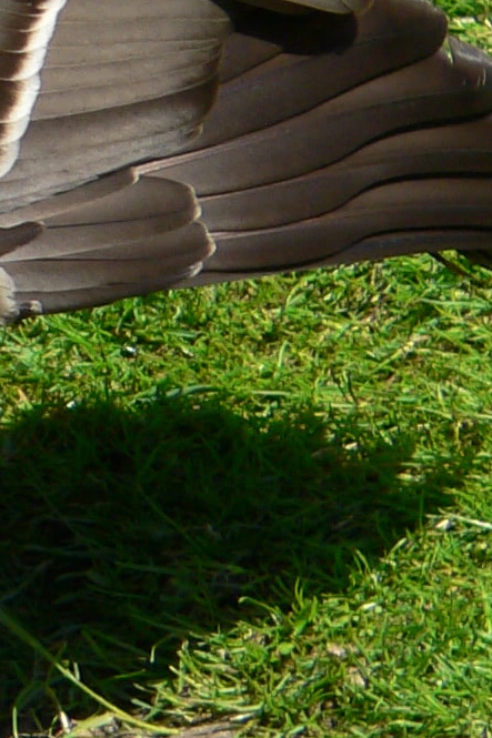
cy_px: 423
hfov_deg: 1.1
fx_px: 26703
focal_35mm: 1302
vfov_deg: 1.6
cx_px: -615
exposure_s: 1/400
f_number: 4
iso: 80
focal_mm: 54
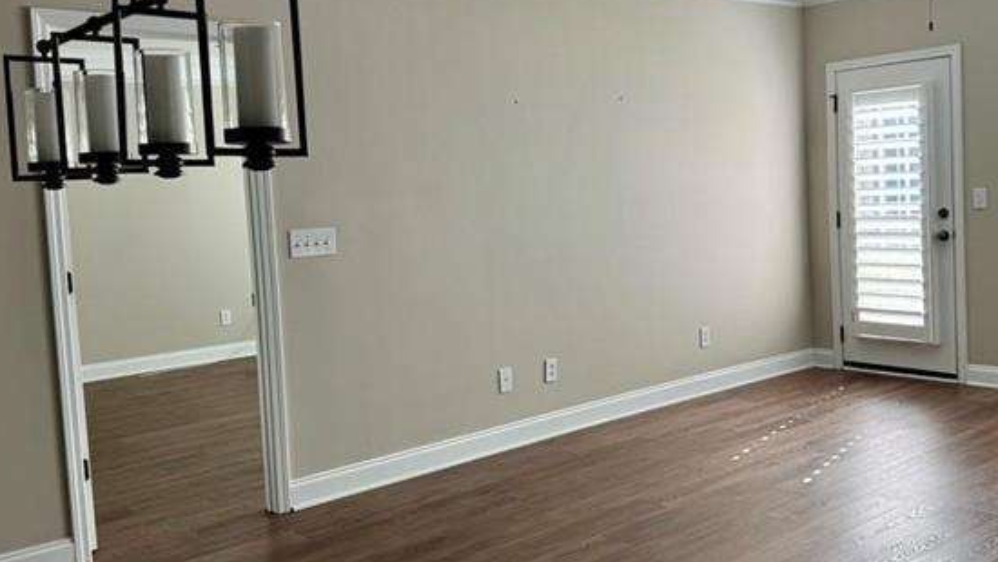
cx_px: 592
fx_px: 1006
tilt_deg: -3.8
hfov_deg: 52.5
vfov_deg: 31.2
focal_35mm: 38
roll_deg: +2.3
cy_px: 241
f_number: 1.78
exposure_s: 1/199
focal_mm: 6.86
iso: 64
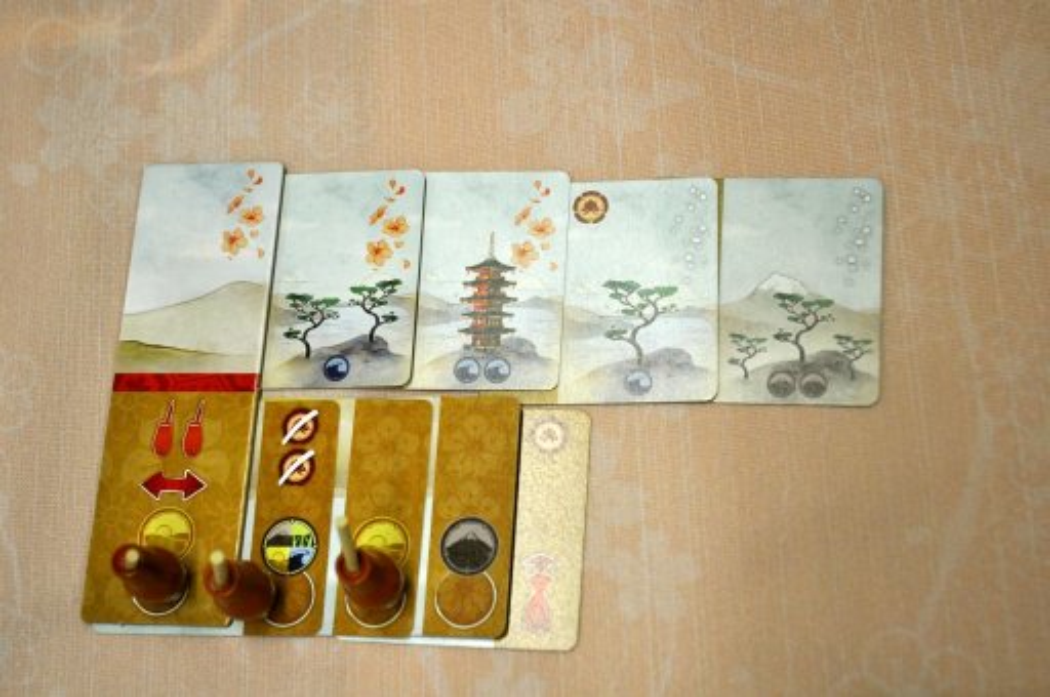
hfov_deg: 30.5
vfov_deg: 20.6
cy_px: 348
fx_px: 1923
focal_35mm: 66
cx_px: 525
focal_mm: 44
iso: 640
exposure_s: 1/60
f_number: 4.2
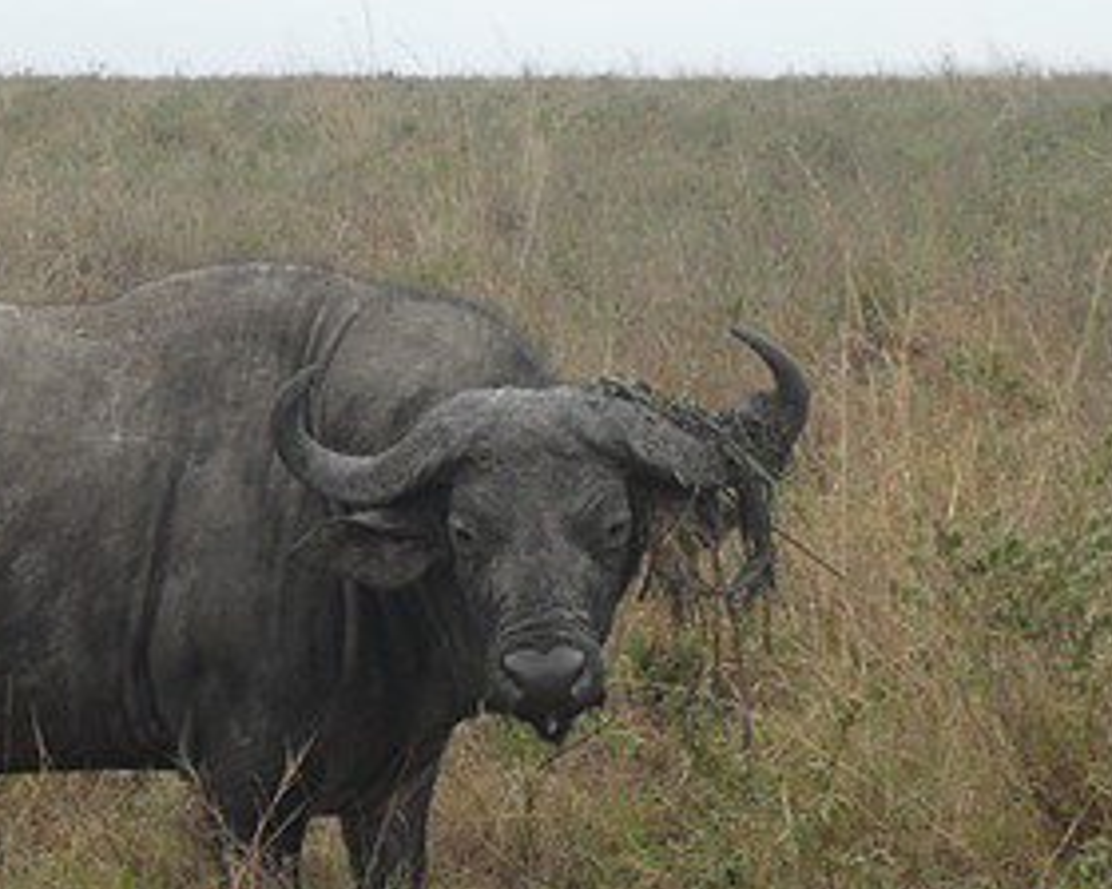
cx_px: 270
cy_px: 526
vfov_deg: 14.7
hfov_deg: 18.2
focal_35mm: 105
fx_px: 3456
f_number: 5
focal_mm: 9.3
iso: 80
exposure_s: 1/60
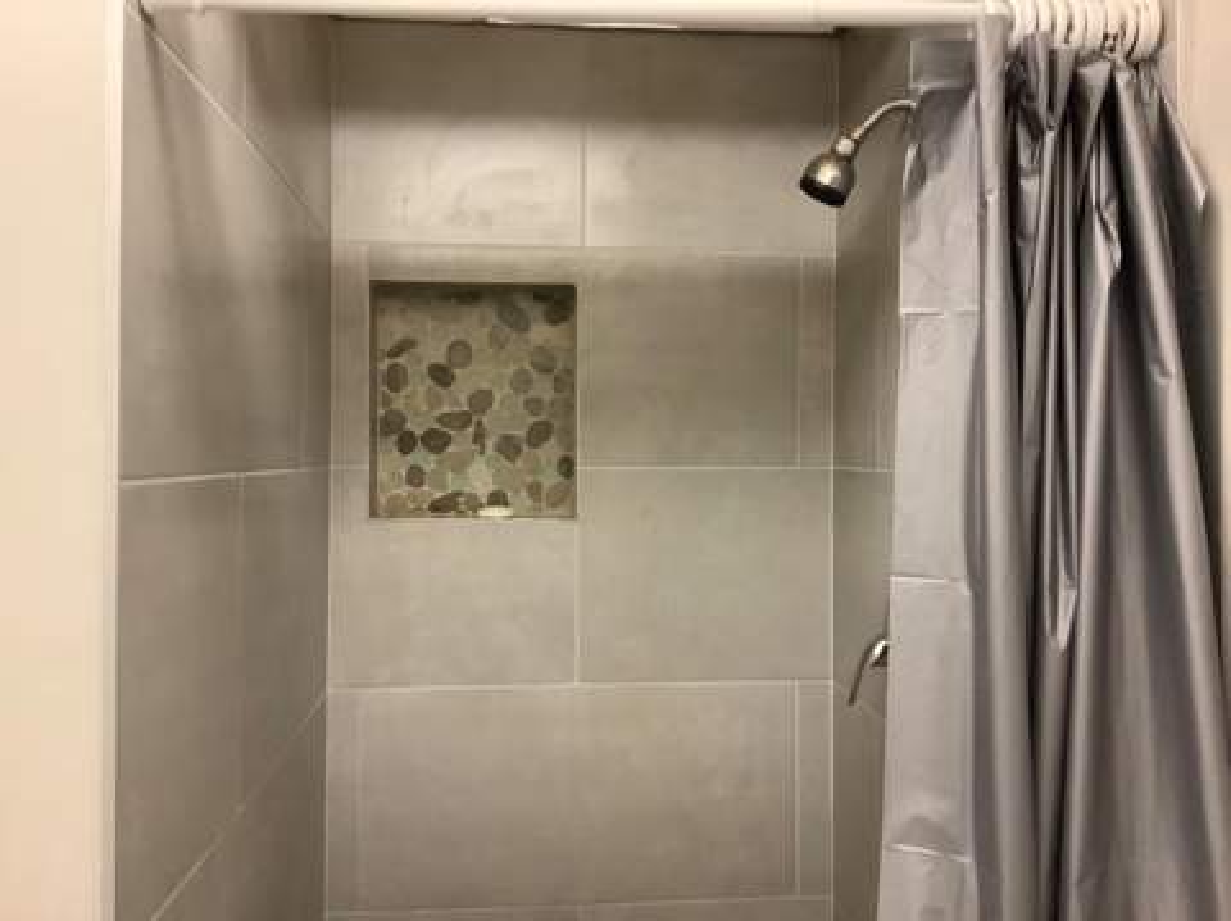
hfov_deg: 58.4
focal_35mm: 31
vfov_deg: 45.4
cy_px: 460
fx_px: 1101
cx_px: 616
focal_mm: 3.3
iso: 320
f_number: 2.4
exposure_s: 1/40
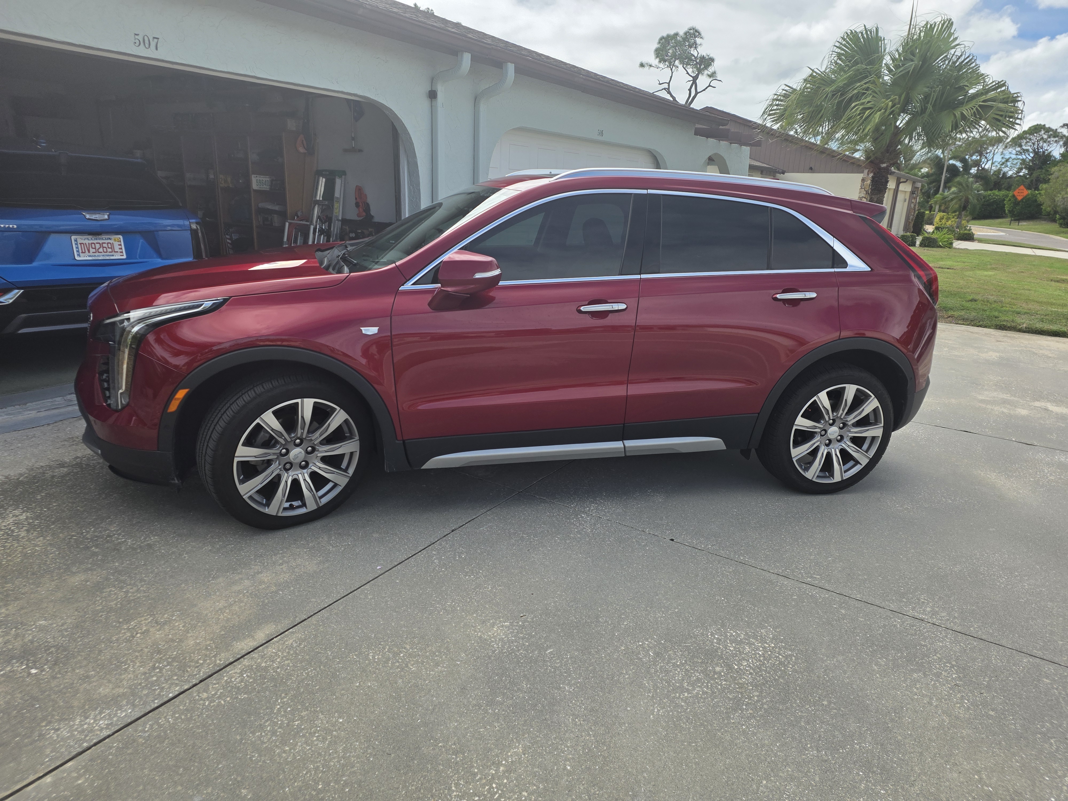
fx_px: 710
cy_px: 400
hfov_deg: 73.9
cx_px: 534
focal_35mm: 23
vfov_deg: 58.9
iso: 80
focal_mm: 6.3
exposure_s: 1/5296
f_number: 1.7
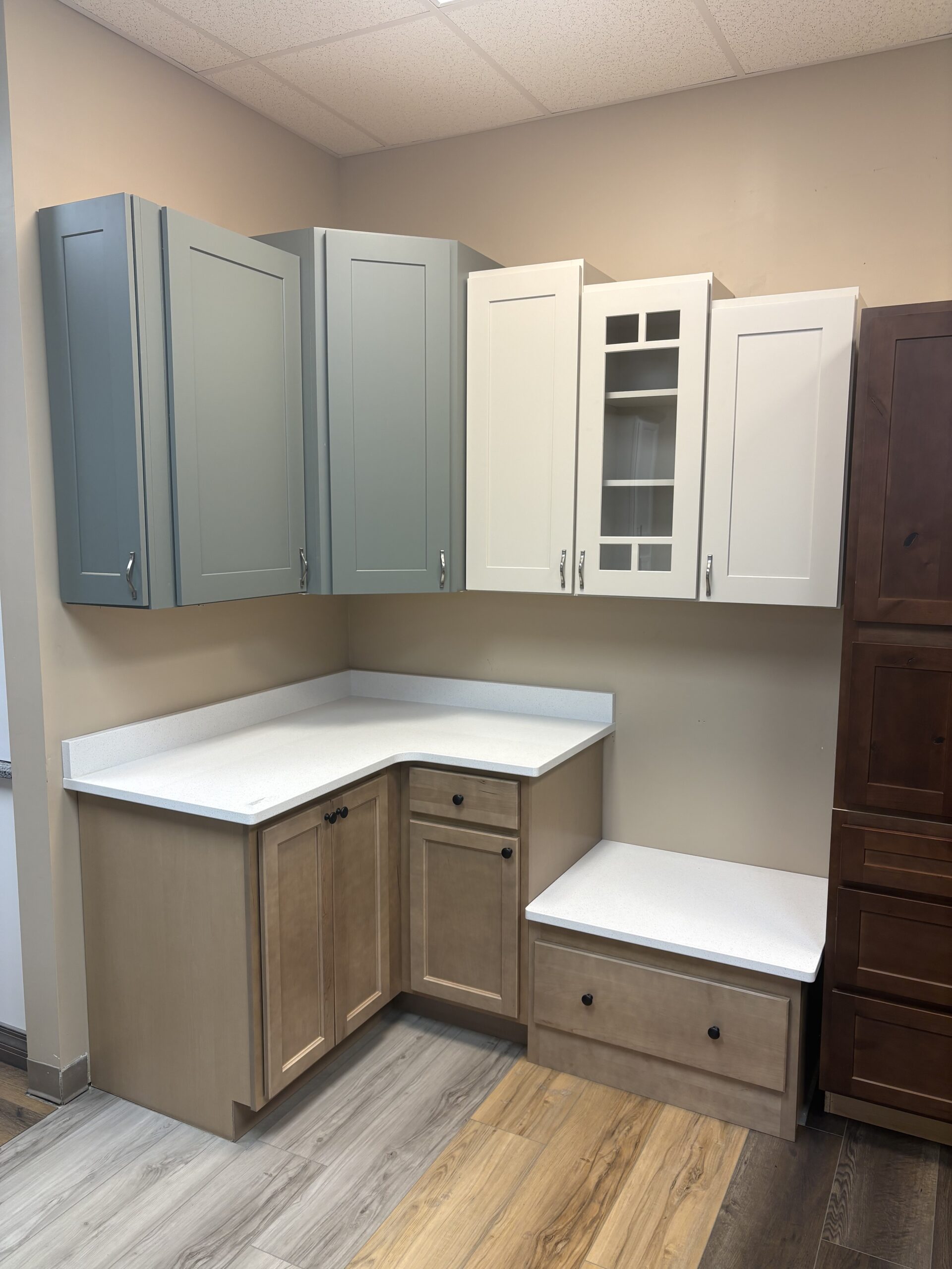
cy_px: 634
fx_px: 953
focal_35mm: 26
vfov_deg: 67.3
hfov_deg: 53.1
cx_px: 476
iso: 64
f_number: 1.6
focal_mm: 5.96
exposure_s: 1/61
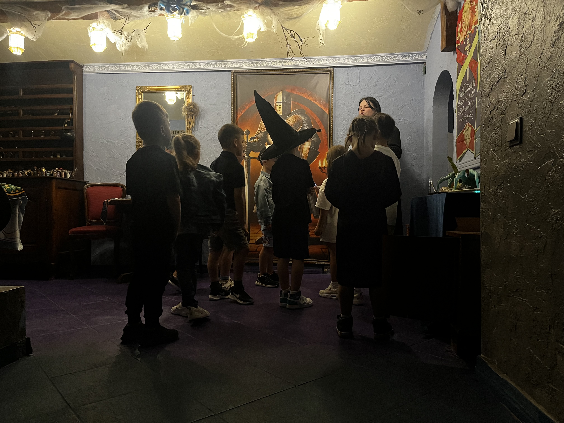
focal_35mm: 26
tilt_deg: -0.8
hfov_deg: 67.3
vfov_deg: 53.1
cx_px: 282
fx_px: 424
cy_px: 212
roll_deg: +0.1
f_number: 1.6
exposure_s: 1/30
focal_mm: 5.1
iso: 800
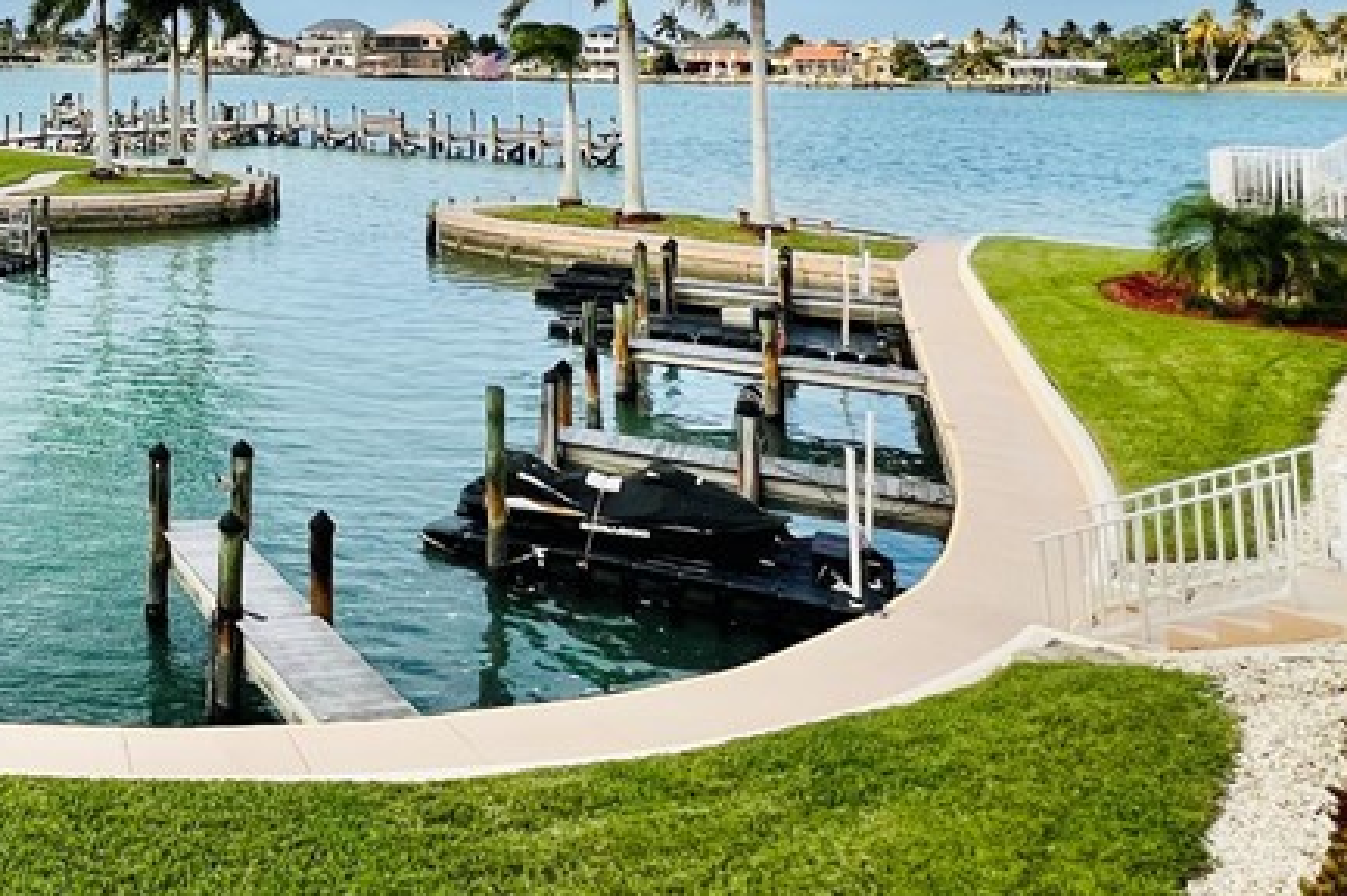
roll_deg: -0.8
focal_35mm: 32
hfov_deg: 47.9
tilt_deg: +3.2
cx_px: -19
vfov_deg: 36.3
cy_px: -31
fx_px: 1196
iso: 32
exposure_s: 1/1107
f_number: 1.8
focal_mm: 1.57
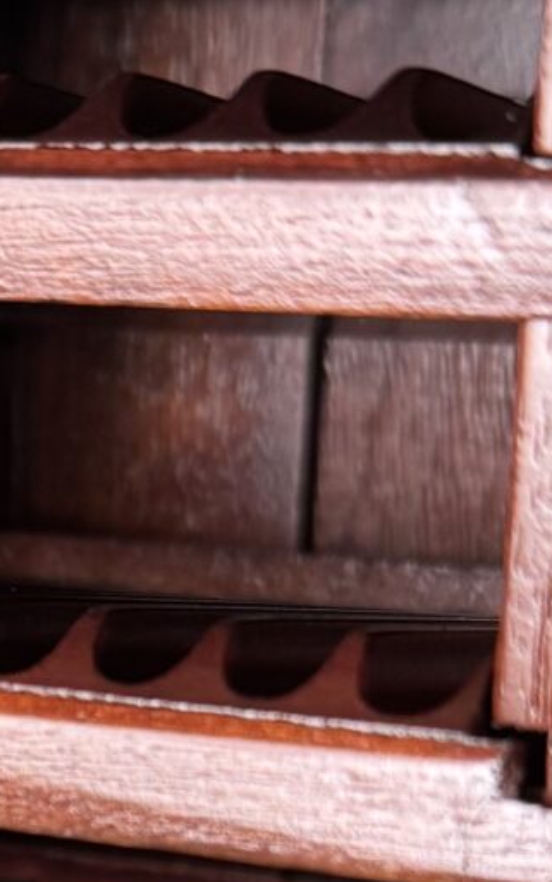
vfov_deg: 15.9
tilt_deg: -16.1
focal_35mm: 127
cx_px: -280
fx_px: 3054
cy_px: 1016
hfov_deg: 10.0
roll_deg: +0.7
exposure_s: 1/60
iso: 160
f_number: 1.78
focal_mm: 6.76
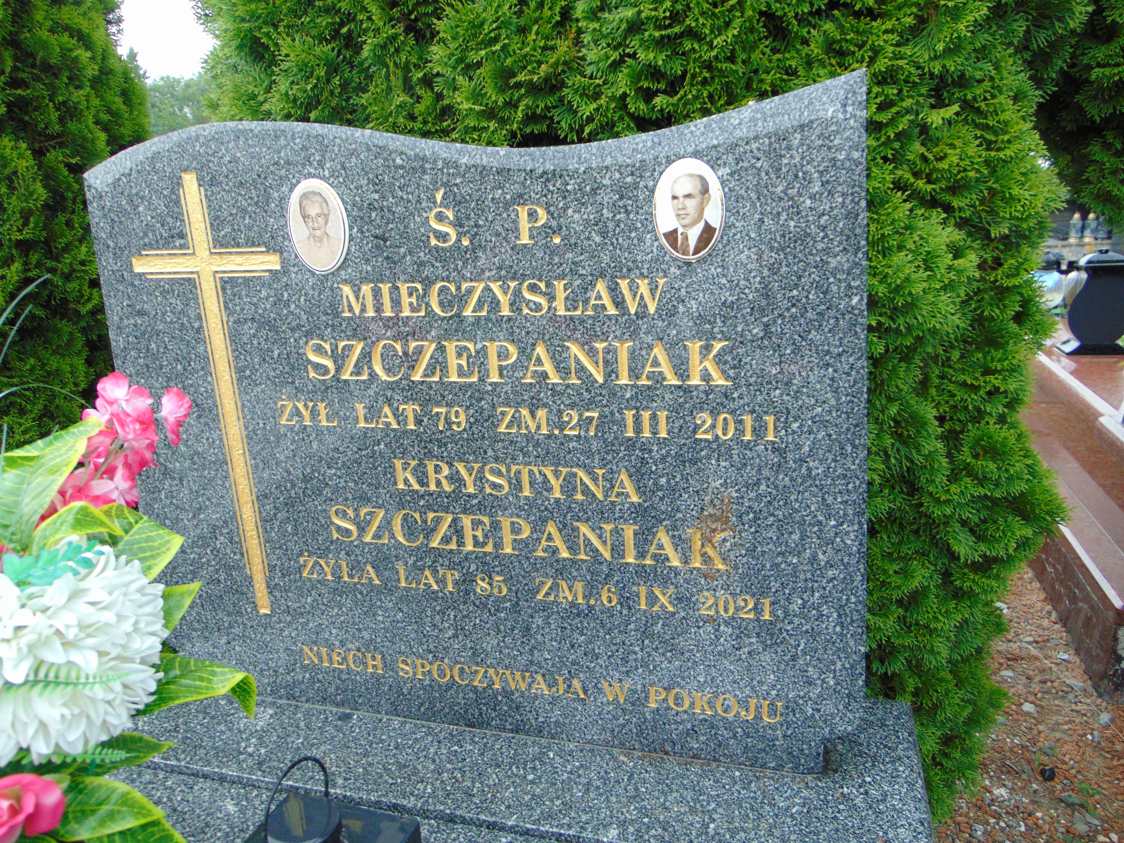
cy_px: 422
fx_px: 812
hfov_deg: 69.4
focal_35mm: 25
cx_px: 562
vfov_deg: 54.9
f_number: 3
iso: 160
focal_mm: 4.5
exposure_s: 1/30
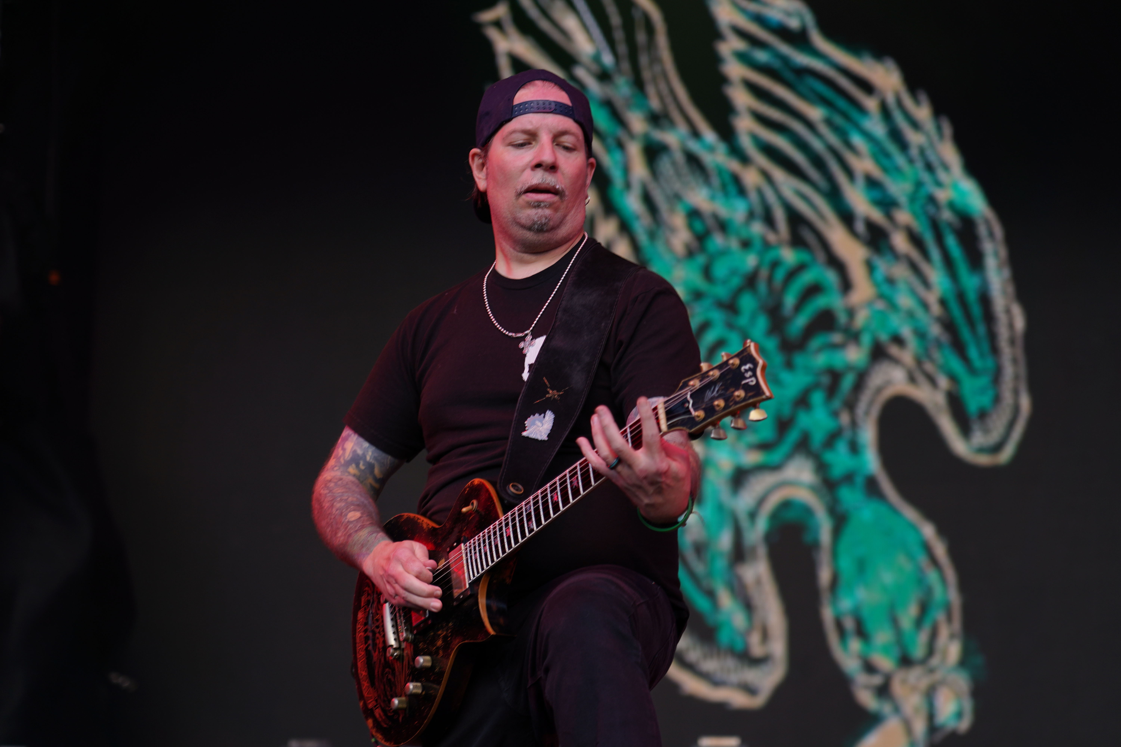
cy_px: 374
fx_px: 3269
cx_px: 560
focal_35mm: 105
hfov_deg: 19.5
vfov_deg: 13.0
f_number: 4
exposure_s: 1/125
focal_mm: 105
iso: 160
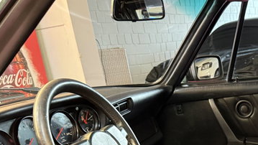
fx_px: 383
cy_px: 195
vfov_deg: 19.6
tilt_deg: -21.3
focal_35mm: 56
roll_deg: +6.4
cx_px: 248
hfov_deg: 34.4
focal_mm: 6.76
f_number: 1.78
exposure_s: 1/33
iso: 800
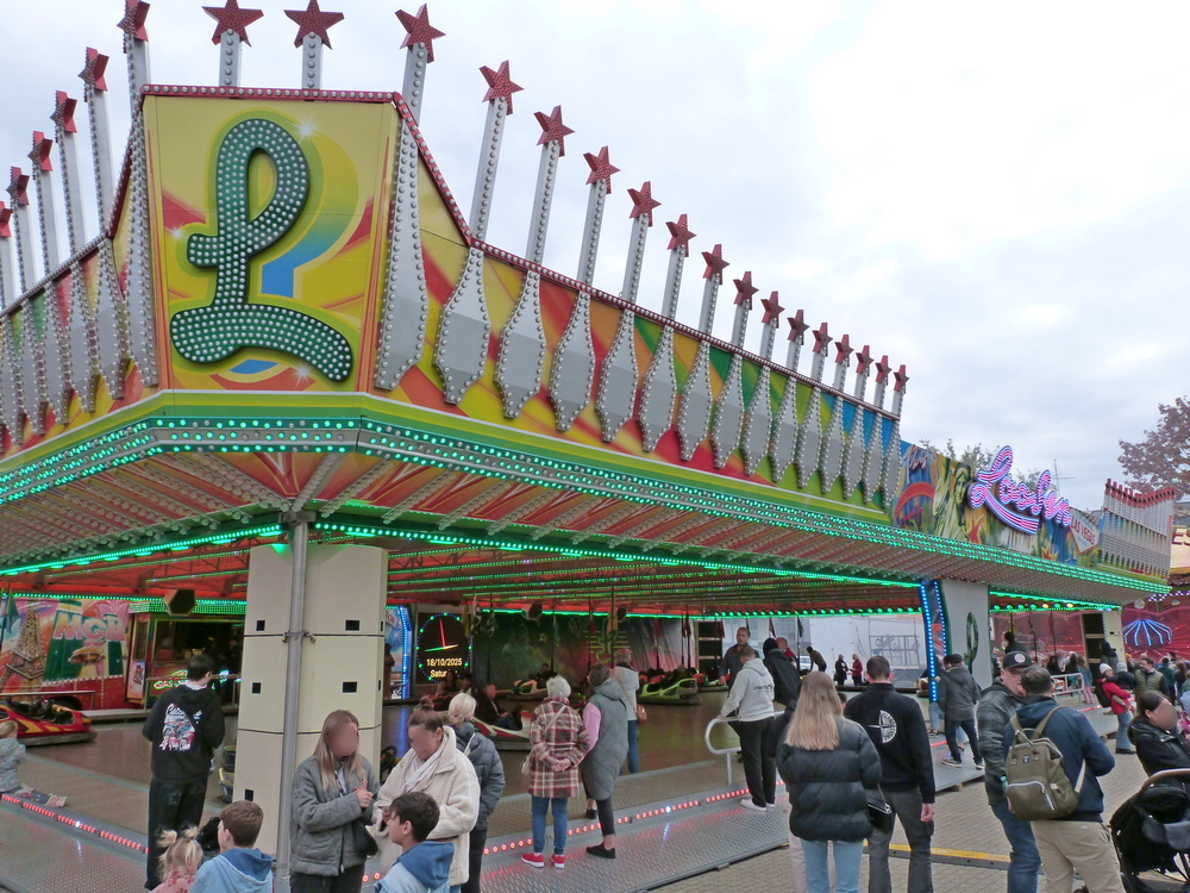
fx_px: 859
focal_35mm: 25
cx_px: 595
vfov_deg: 54.9
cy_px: 446
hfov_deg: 69.4
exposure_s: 1/250
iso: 160
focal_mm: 4.5
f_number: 5
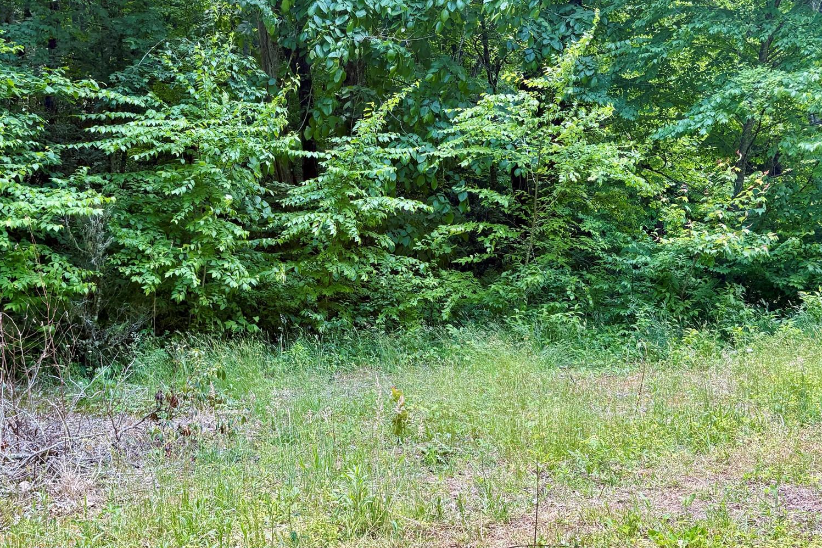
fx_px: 845
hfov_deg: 51.7
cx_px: 355
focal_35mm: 37
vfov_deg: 35.9
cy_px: 320
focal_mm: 5.96
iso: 40
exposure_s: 1/246
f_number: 1.6
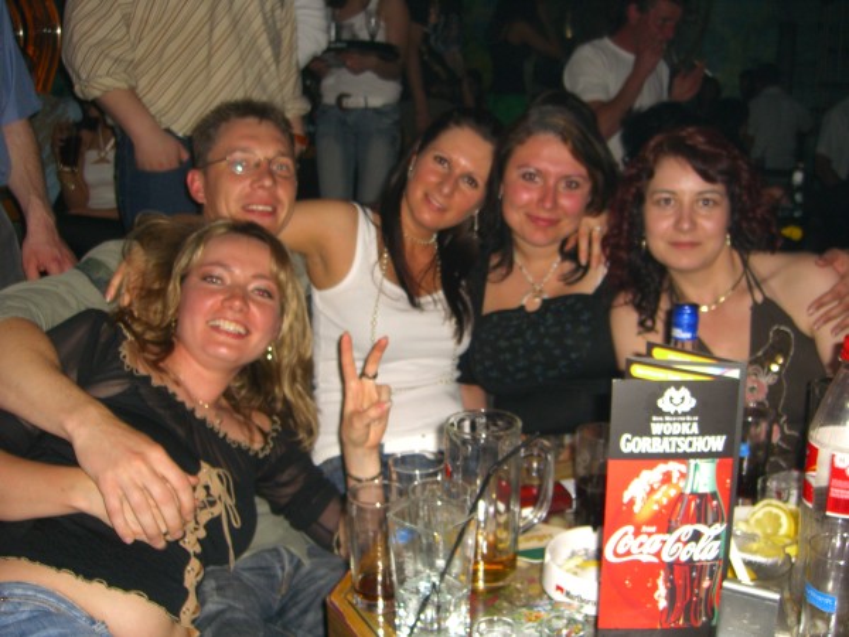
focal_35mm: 38
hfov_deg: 49.0
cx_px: 424
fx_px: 932
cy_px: 318
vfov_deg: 37.7
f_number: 2.8
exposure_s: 1/60
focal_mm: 7.9
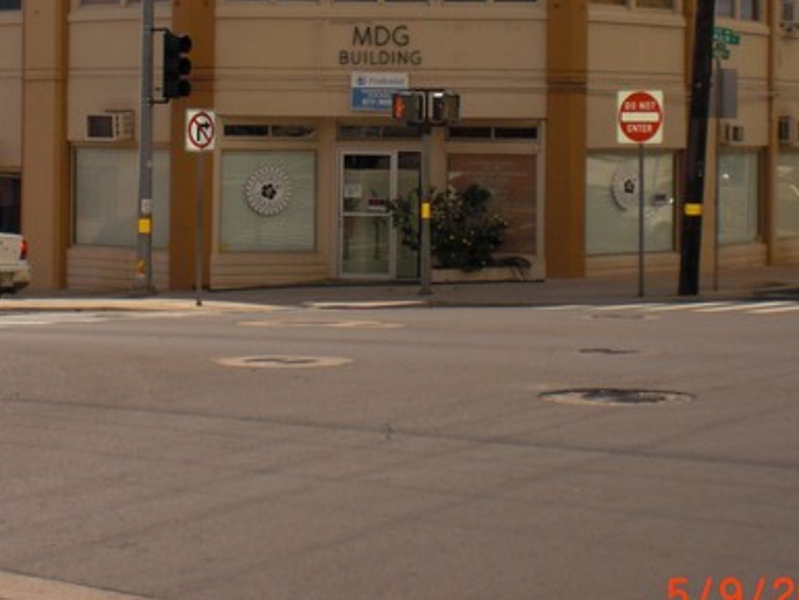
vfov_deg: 18.5
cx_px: 305
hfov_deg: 24.6
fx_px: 1824
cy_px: 102
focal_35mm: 79
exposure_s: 1/500
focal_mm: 6.3
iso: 64
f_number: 5.6
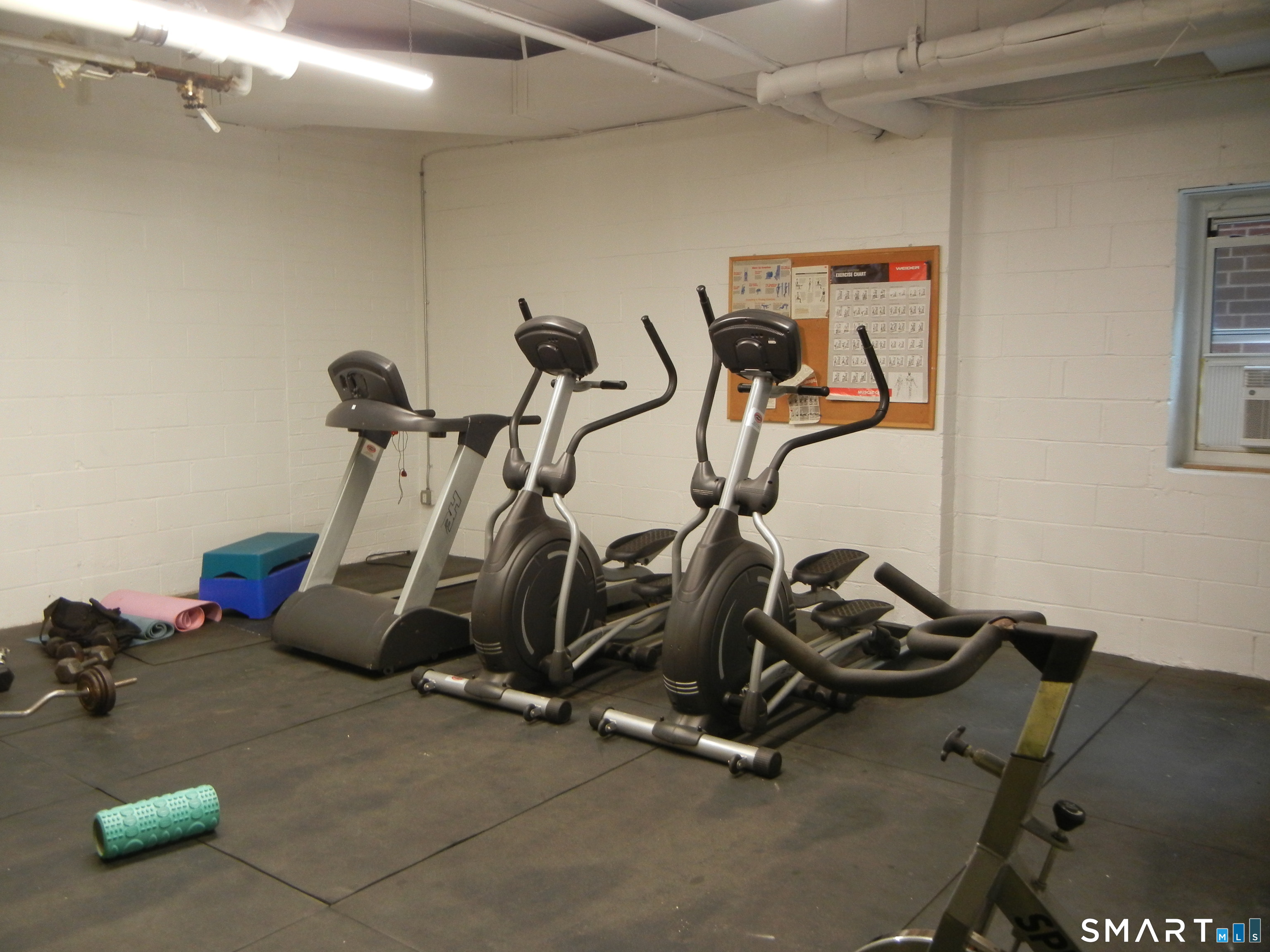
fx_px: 1101
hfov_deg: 60.0
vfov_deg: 46.8
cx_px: 635
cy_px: 476
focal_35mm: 30
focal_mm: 5.4
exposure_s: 1/30
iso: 323
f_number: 3.5
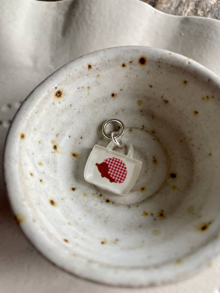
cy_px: 146
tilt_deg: -67.5
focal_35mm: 26
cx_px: 110
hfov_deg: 53.1
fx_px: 220
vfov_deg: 67.3
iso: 125
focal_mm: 4.2
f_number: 1.6
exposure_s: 1/121
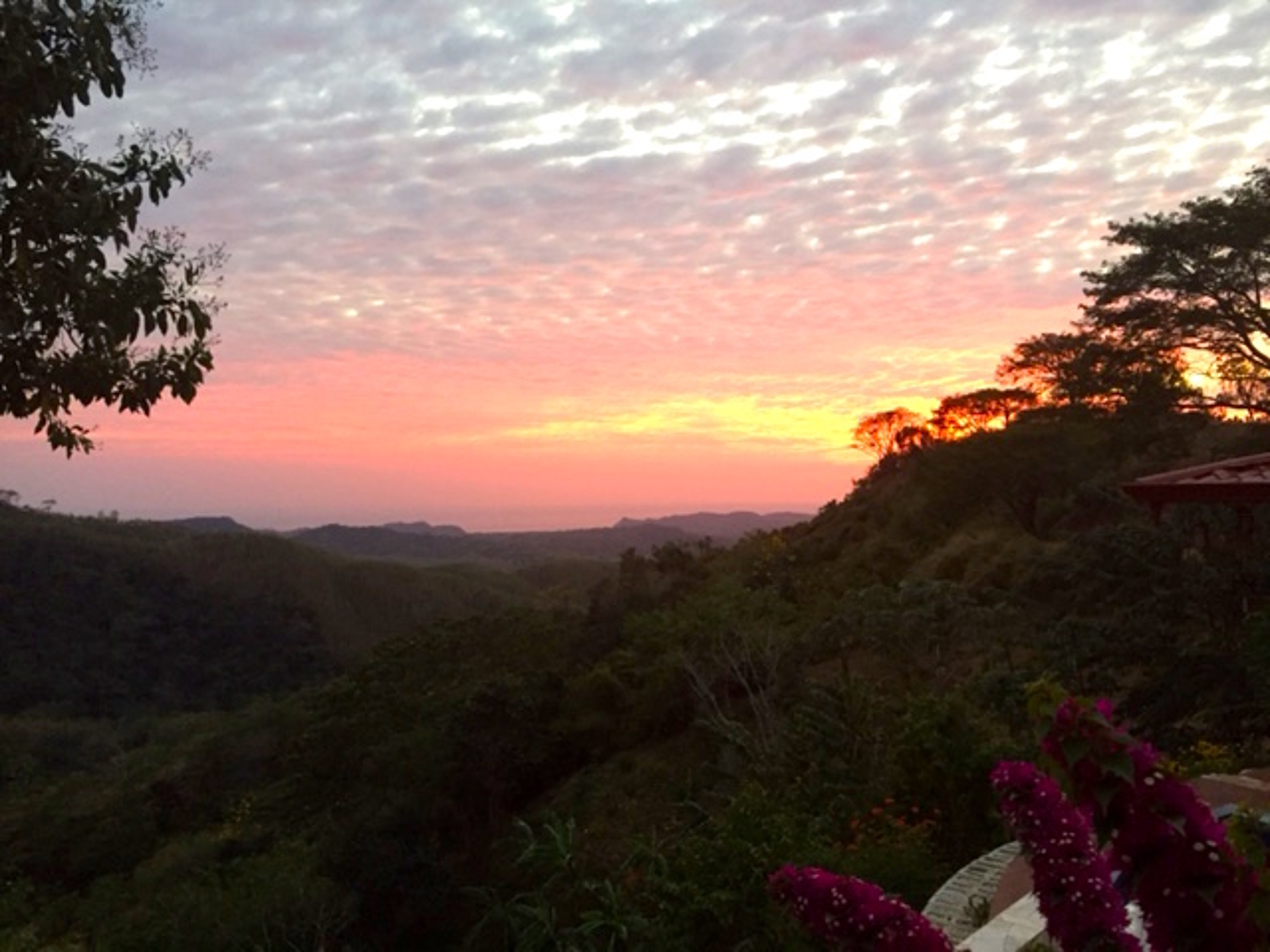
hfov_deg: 61.7
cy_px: 476
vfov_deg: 48.2
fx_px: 1064
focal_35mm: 29
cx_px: 635
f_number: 2.2
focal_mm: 4.15
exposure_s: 1/30
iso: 200
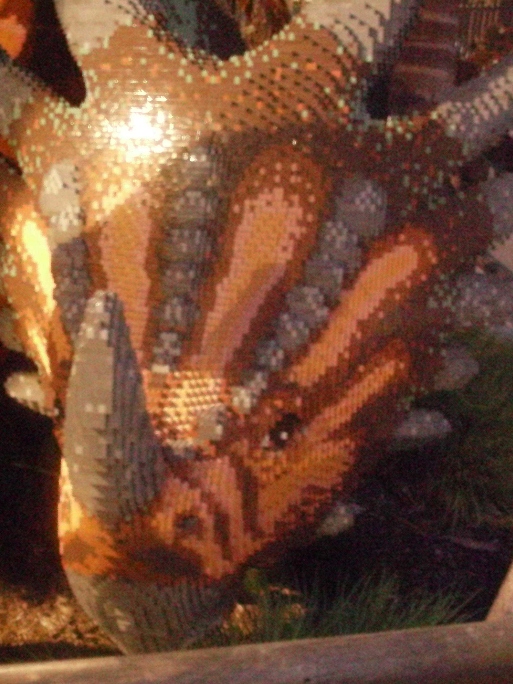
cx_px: 156
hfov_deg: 26.4
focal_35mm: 55
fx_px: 1087
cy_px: 333
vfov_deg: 34.9
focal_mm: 6.3
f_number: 3.1
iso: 1600
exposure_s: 1/4
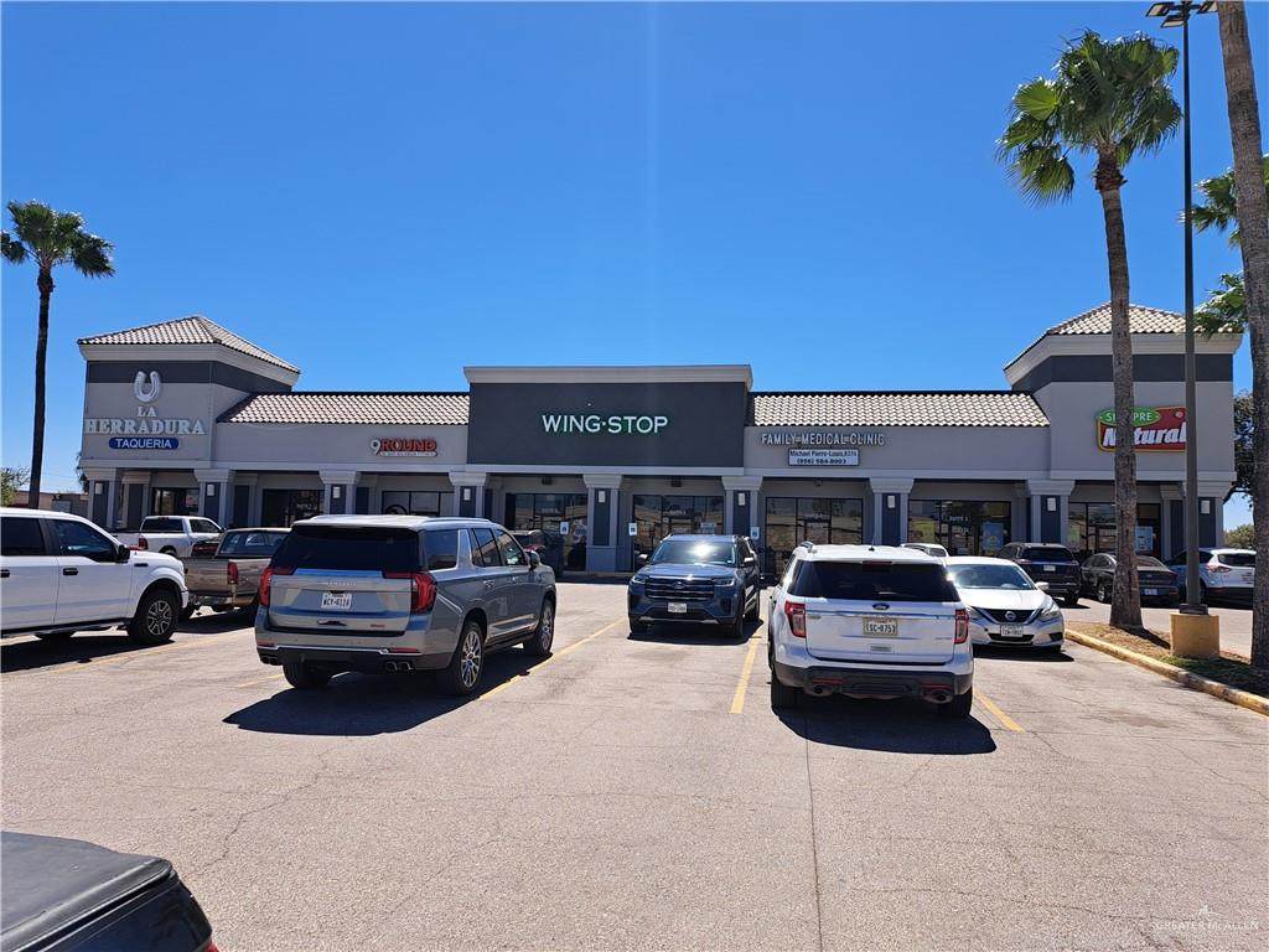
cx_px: 634
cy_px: 476
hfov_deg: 71.6
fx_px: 880
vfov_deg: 56.8
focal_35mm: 24
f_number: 1.8
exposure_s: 1/1092
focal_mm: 5.23
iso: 50
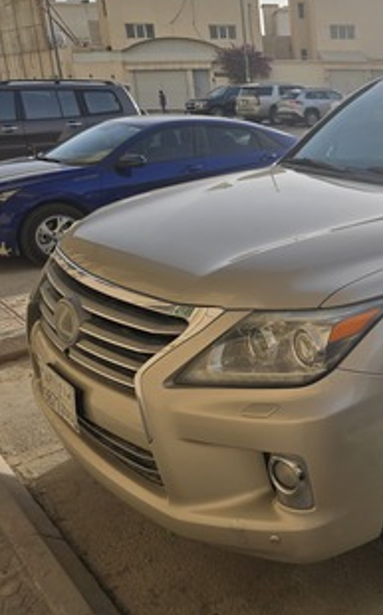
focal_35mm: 36
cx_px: 420
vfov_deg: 54.0
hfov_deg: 31.4
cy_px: 281
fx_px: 603
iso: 12
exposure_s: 1/1501
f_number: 1.7
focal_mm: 6.3
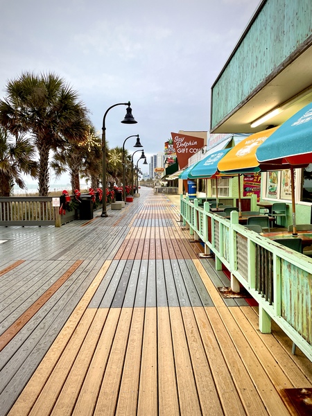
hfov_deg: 53.1
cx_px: 156
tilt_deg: -4.2
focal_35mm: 26
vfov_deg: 67.3
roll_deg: +0.4
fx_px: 312
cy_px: 208
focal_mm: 4.2
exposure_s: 1/60
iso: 64
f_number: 1.6
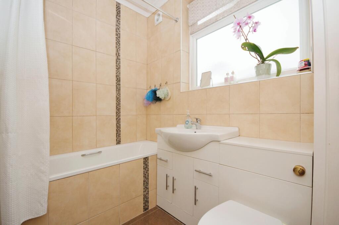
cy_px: 112
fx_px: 141
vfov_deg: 77.2
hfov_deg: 100.4
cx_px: 170
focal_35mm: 15
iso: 500
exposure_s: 1/60
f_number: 6.3
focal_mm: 10
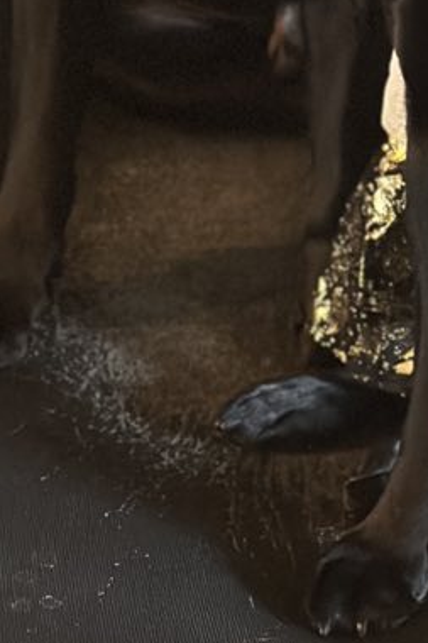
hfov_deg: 7.4
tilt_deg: -23.0
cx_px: 496
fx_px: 3284
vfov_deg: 10.9
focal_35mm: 184
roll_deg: -0.5
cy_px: -191
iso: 1000
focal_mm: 6.86
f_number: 1.78
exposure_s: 1/20
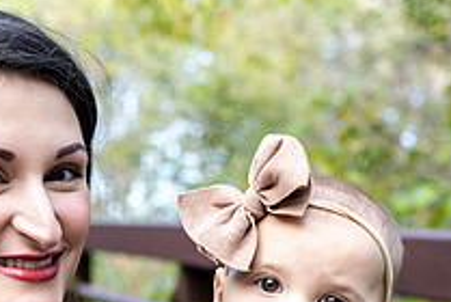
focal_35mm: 97
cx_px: 145
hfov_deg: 20.9
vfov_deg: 13.6
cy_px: 400
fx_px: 1217
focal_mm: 35
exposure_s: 1/200
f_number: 3.2
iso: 160
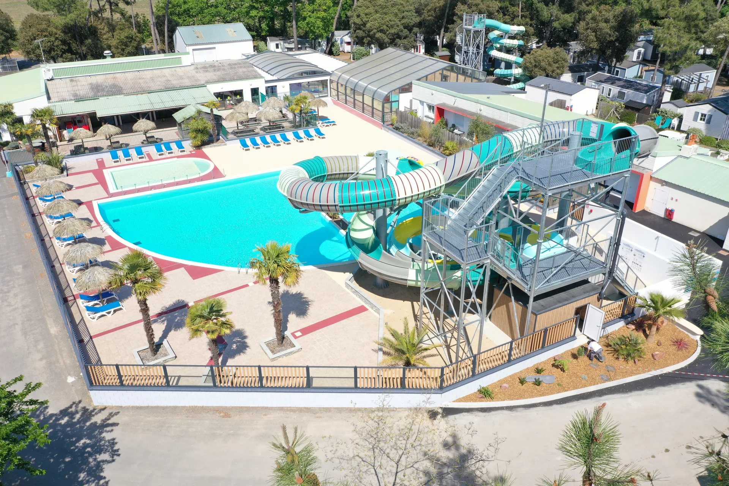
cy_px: 243
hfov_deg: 65.5
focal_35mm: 28
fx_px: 567
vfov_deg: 46.4
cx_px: 364
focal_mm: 10.26
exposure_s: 1/400
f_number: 5.6
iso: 100
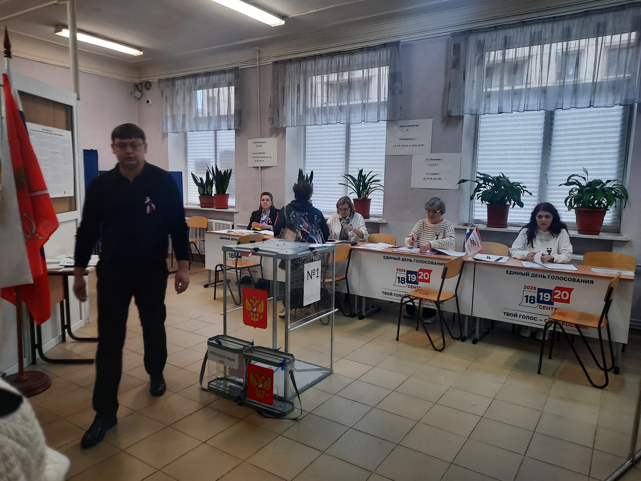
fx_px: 463
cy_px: 240
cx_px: 320
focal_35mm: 25
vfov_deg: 54.9
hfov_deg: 69.4
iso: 160
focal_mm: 4.6
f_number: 2
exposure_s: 1/50
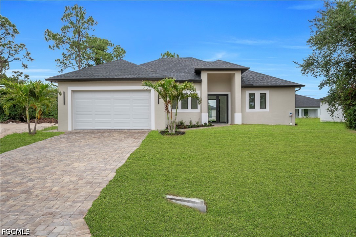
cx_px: 178
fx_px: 297
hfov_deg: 61.9
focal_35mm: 30
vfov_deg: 43.6
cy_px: 118
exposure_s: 1/200
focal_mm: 20
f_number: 7.1
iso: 100
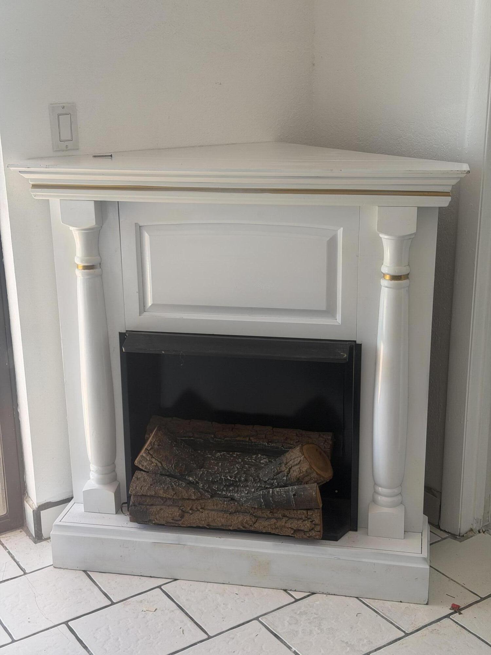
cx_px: 246
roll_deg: +0.8
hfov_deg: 30.3
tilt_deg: -17.2
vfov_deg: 39.7
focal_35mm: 48
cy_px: 328
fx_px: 908
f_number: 1.78
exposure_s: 1/130
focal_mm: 6.76
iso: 50
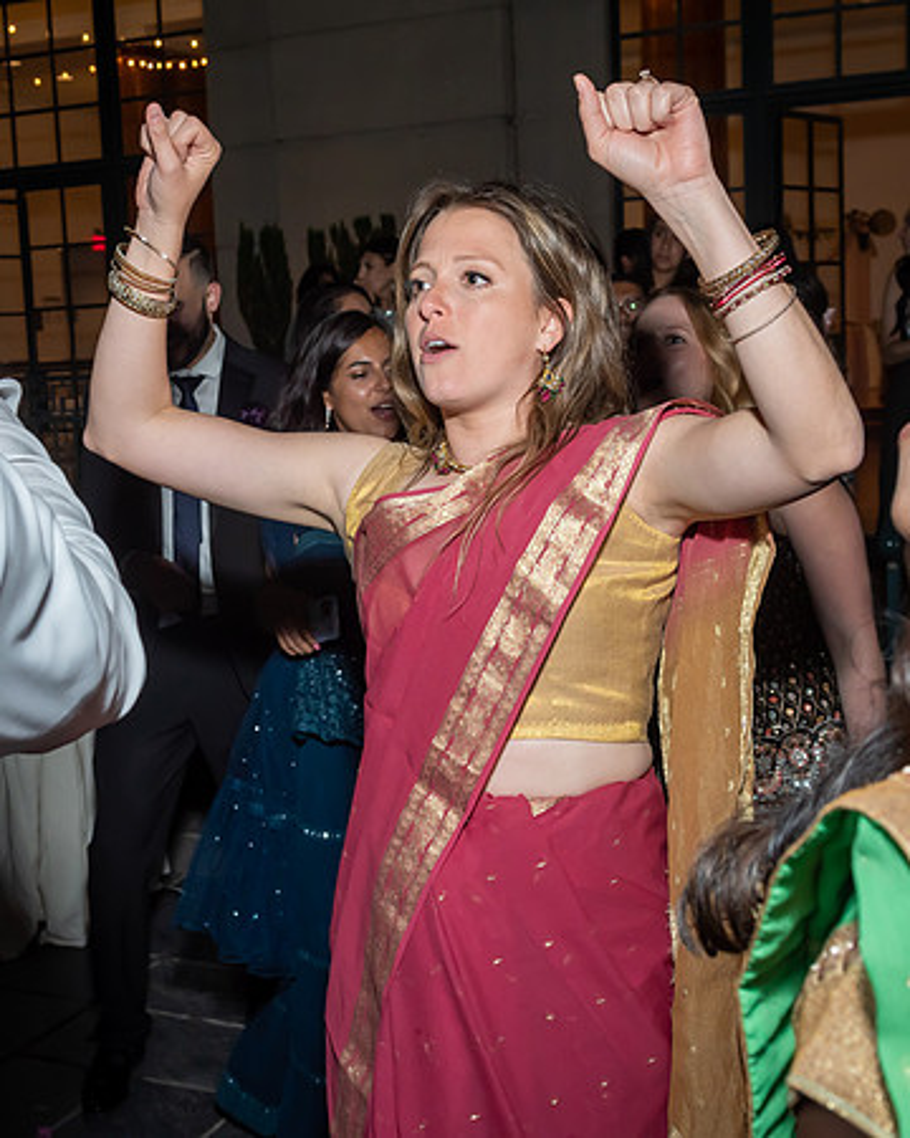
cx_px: 396
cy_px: 539
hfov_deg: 30.9
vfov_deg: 38.1
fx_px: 1646
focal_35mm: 49
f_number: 5.6
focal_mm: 22
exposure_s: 1/250
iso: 500
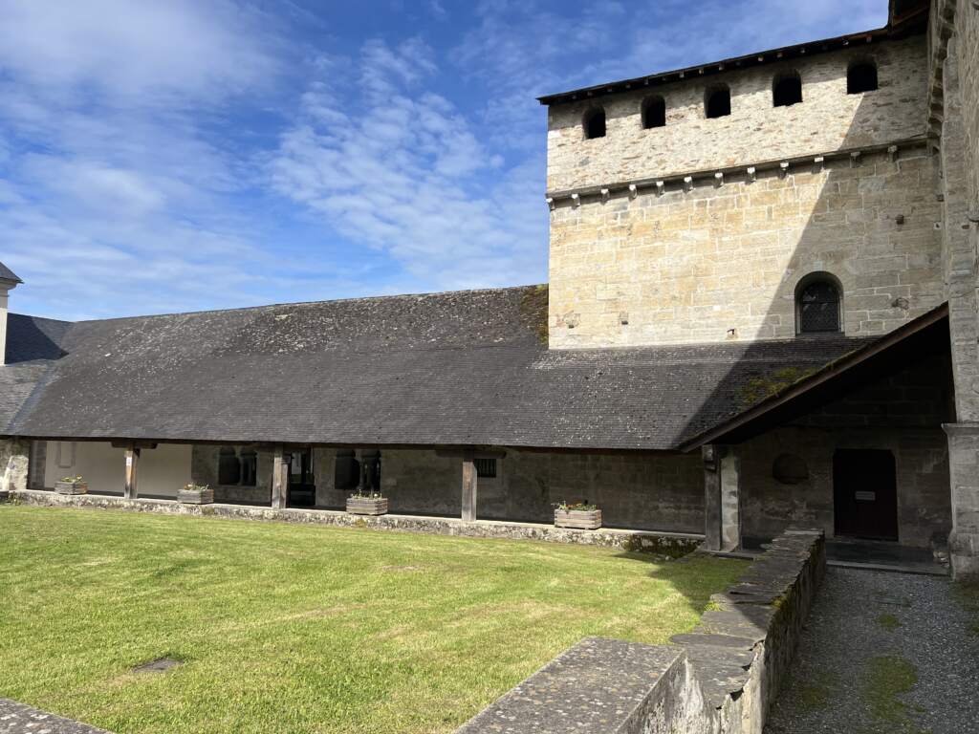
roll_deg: -0.7
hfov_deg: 67.3
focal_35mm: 26
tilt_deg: +4.4
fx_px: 735
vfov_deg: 53.1
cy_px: 367
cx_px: 490
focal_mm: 5.7
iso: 50
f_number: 1.5
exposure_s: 1/4444
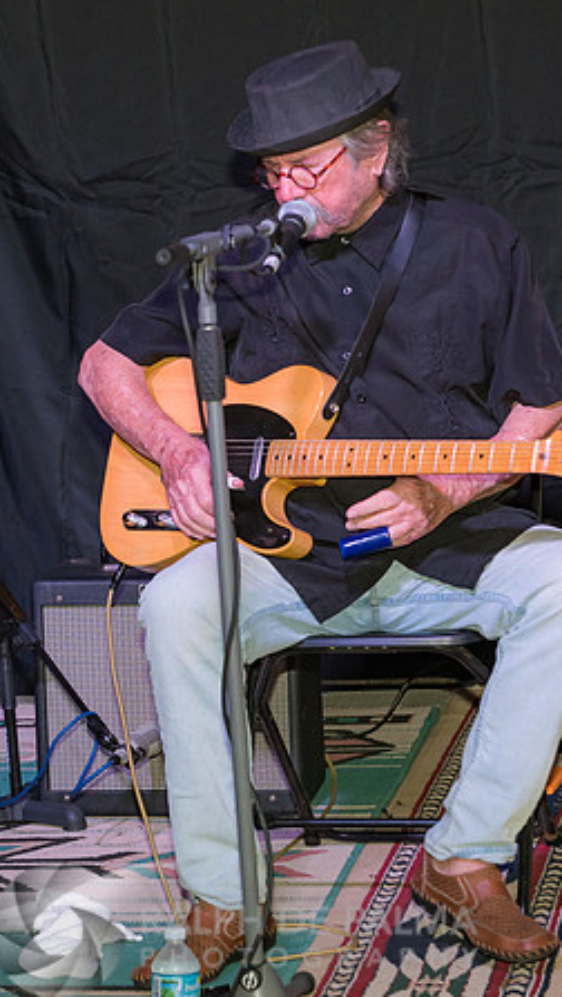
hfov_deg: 11.9
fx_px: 2698
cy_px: 468
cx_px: 172
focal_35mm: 102
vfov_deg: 20.9
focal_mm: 56
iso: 1000
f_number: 5
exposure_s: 1/160
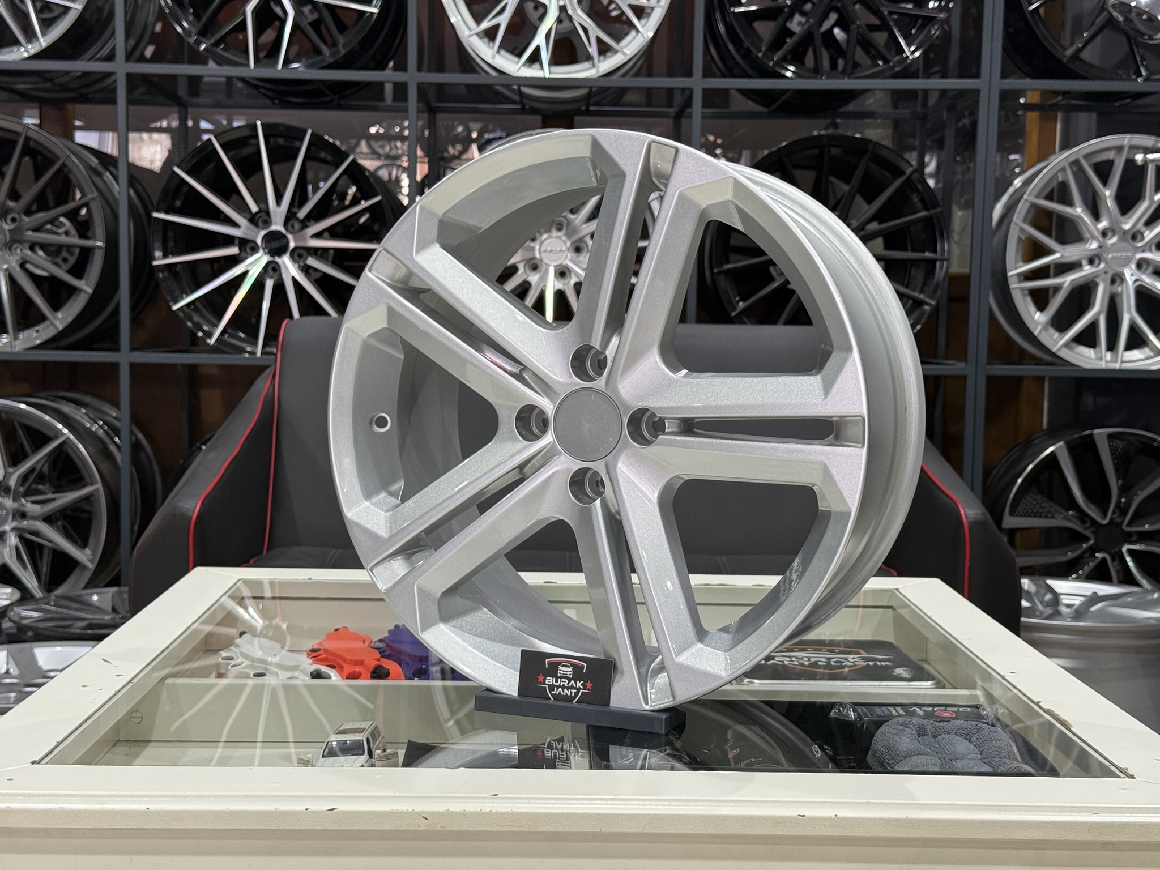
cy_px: 435
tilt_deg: -4.2
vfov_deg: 30.3
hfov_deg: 39.7
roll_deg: -1.1
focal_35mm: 48
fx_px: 1609
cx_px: 580
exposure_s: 1/50
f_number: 1.78
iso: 160
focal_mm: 6.76
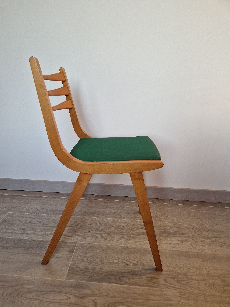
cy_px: 154
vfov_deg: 73.9
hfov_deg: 58.9
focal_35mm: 23
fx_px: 204
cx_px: 115
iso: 50
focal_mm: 5.4
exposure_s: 1/180
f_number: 1.8
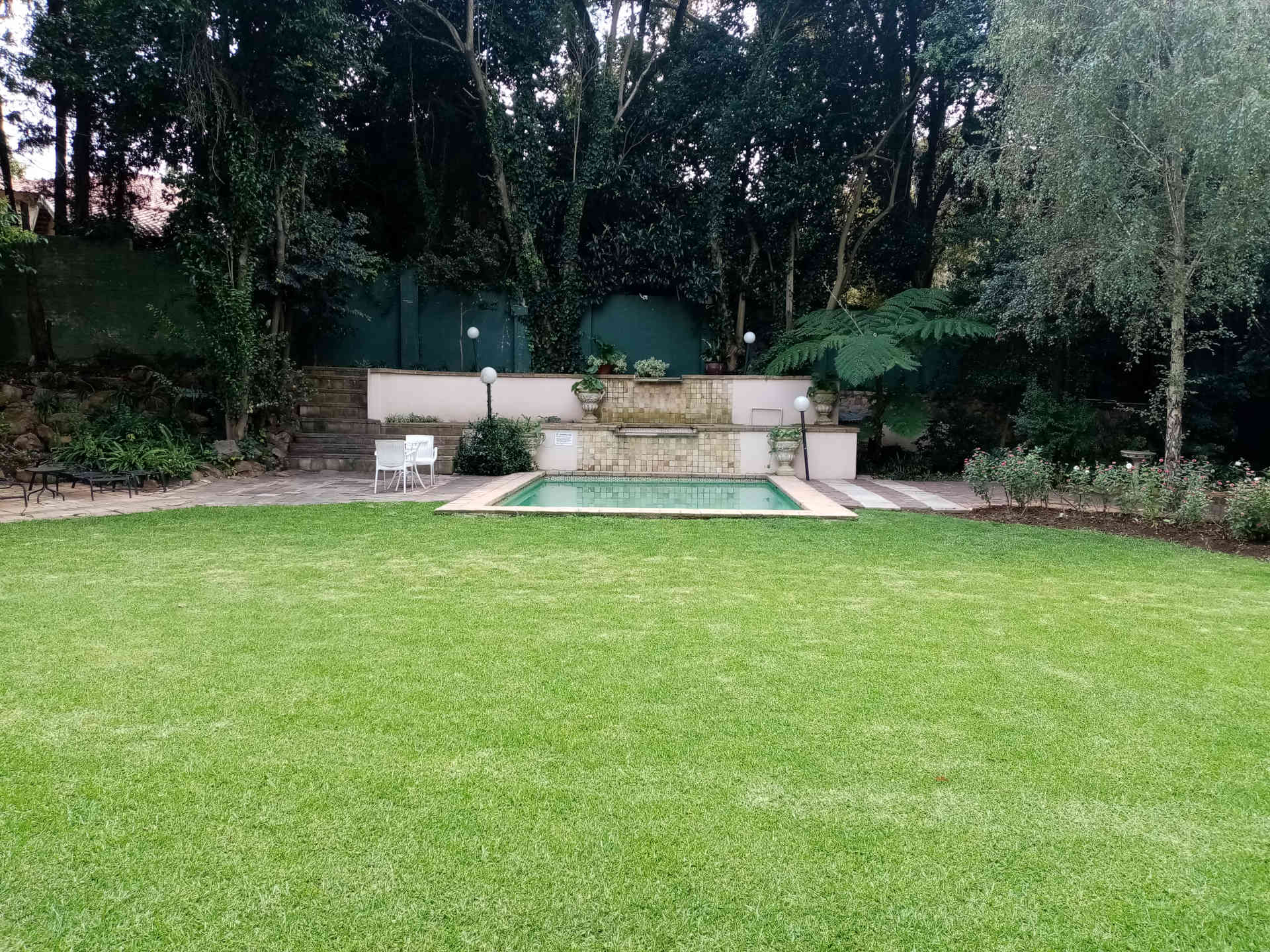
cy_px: 476
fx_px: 954
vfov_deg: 53.1
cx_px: 635
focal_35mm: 26
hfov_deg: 67.3
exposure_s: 1/100
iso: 105
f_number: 1.8
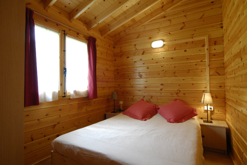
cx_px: 124
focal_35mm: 18
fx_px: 124
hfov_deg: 89.9
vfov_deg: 67.6
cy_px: 82
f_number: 8
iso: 200
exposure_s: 1/3
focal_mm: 12
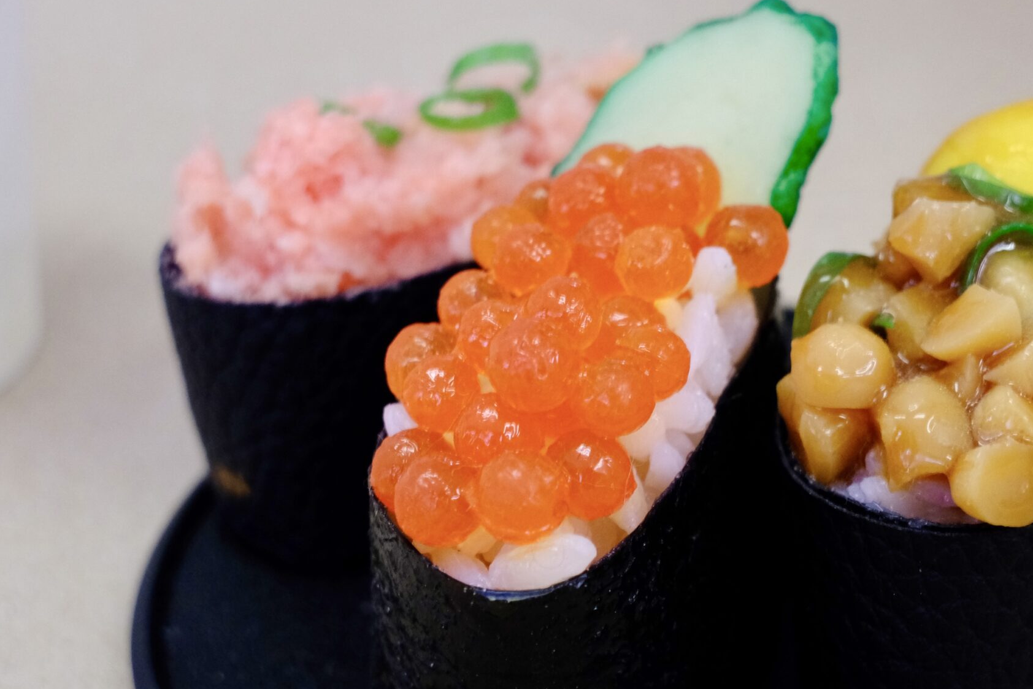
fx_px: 2181
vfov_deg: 17.9
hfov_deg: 26.6
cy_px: 440
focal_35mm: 76
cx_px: 588
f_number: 6.3
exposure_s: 1/105
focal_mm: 33
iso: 2000
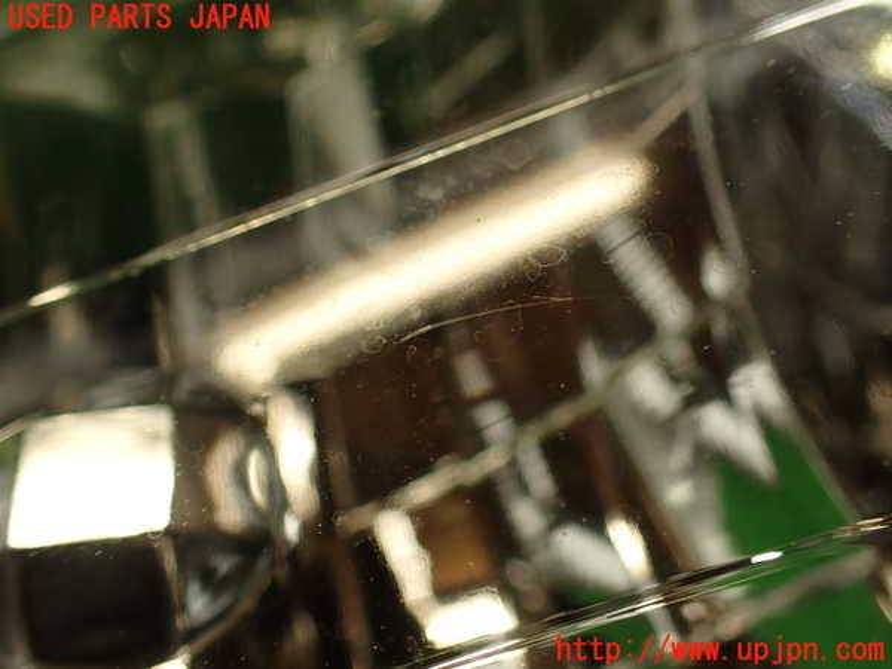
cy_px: 334
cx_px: 446
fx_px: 773
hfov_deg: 60.0
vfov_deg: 46.8
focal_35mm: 30
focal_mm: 5.4
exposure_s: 1/60
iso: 100
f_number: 2.3
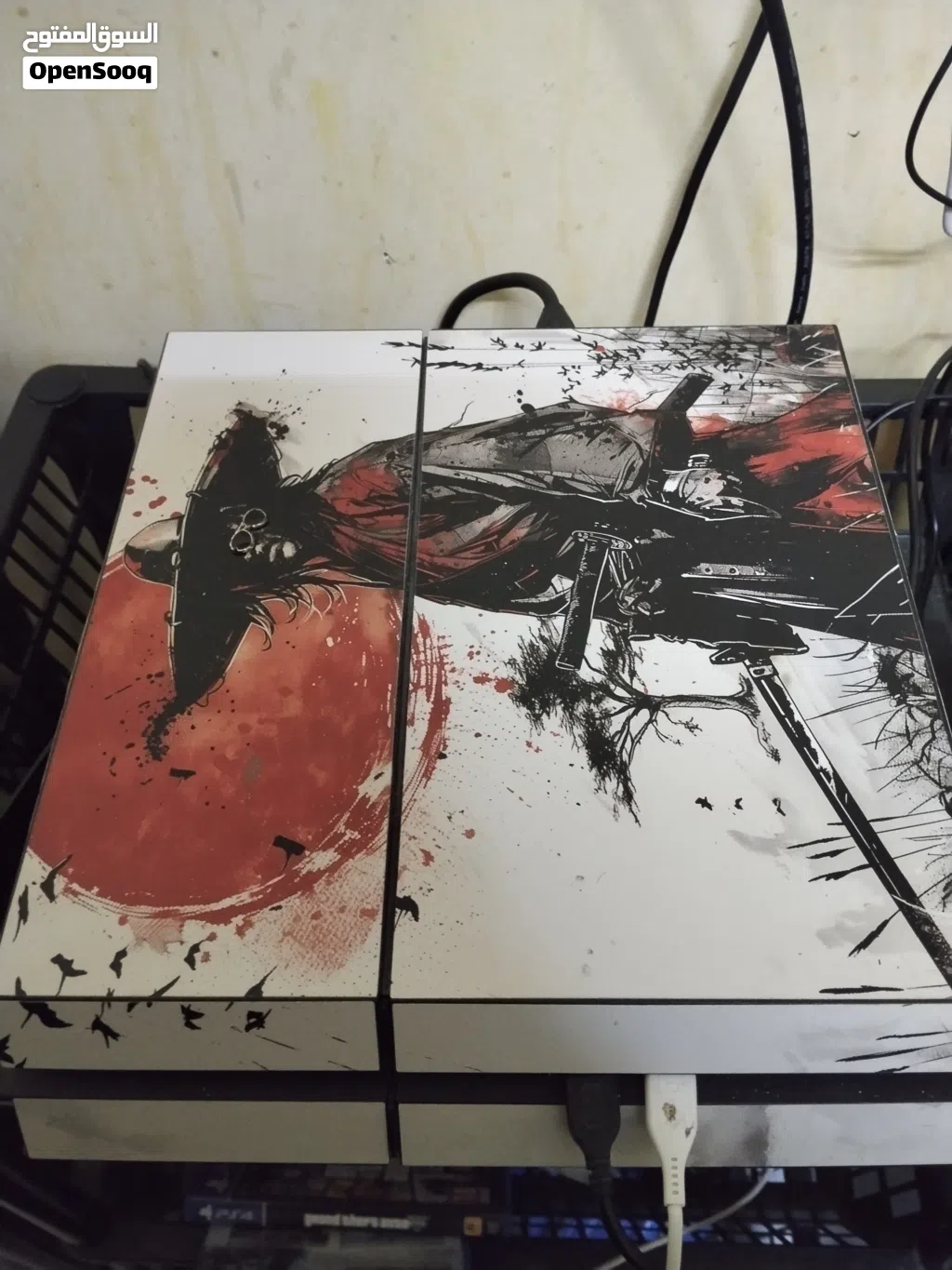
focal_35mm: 29
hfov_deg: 48.2
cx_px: 476
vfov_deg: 61.7
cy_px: 635
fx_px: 1063
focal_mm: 4.22
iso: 1600
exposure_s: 1/20
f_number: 1.8
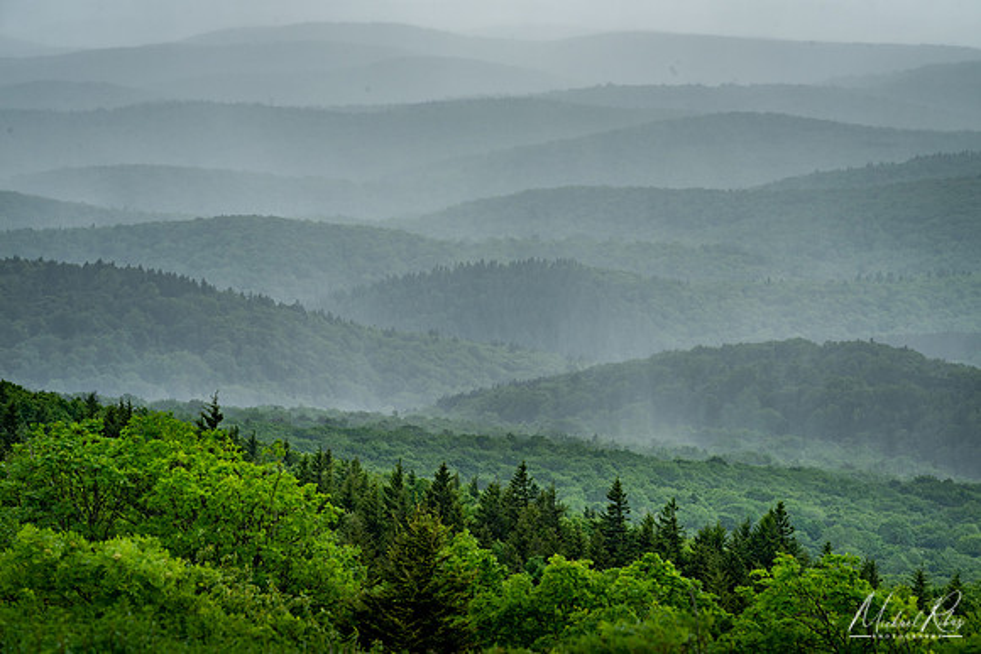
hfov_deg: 12.4
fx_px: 4497
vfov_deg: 8.3
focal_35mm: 165
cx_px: 490
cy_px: 327
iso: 200
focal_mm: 165
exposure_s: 1/60
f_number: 11
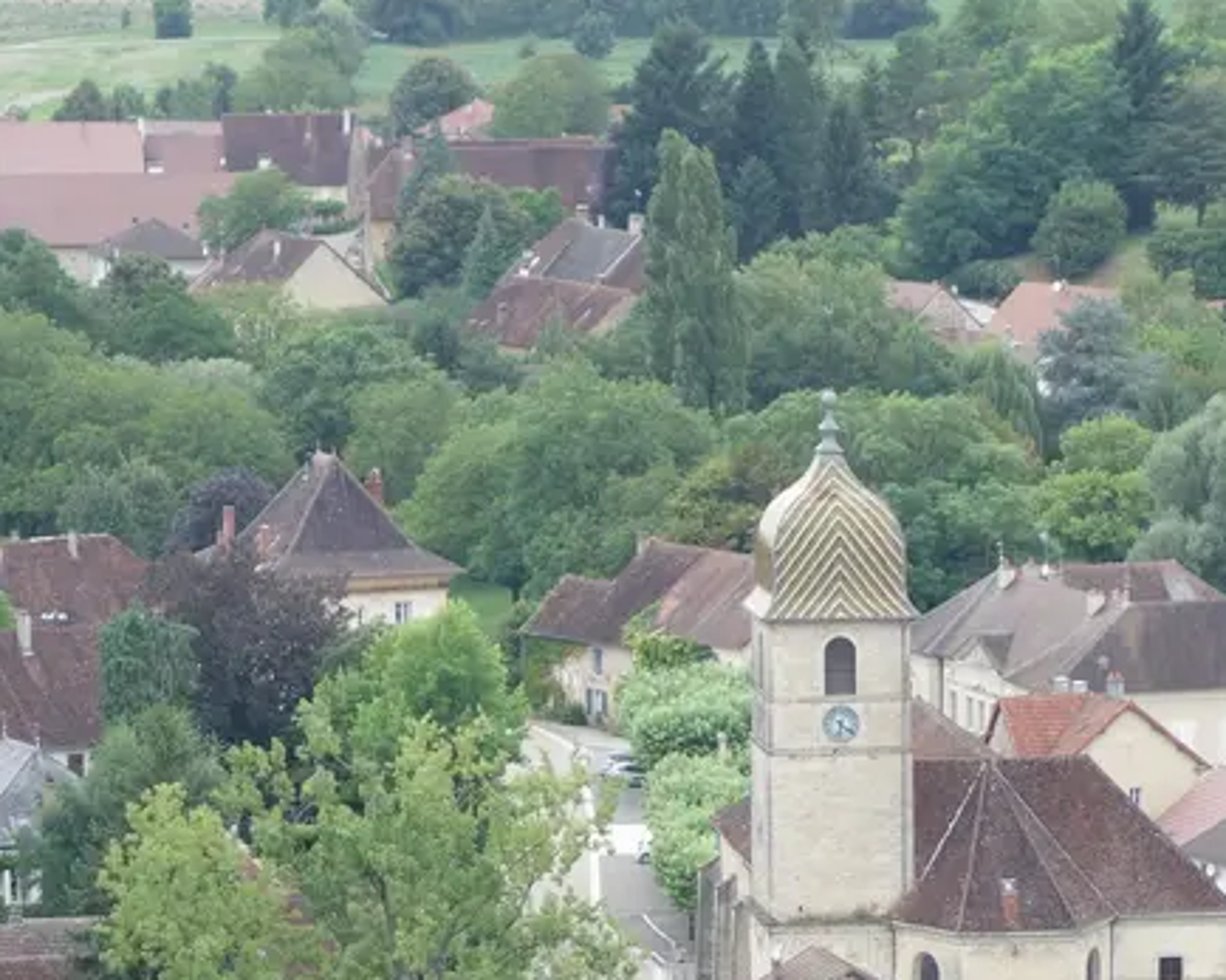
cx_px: 743
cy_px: 970
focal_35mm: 277
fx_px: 10049
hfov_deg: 7.0
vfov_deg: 5.6
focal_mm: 37.1
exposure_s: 1/100
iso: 125
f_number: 4.9
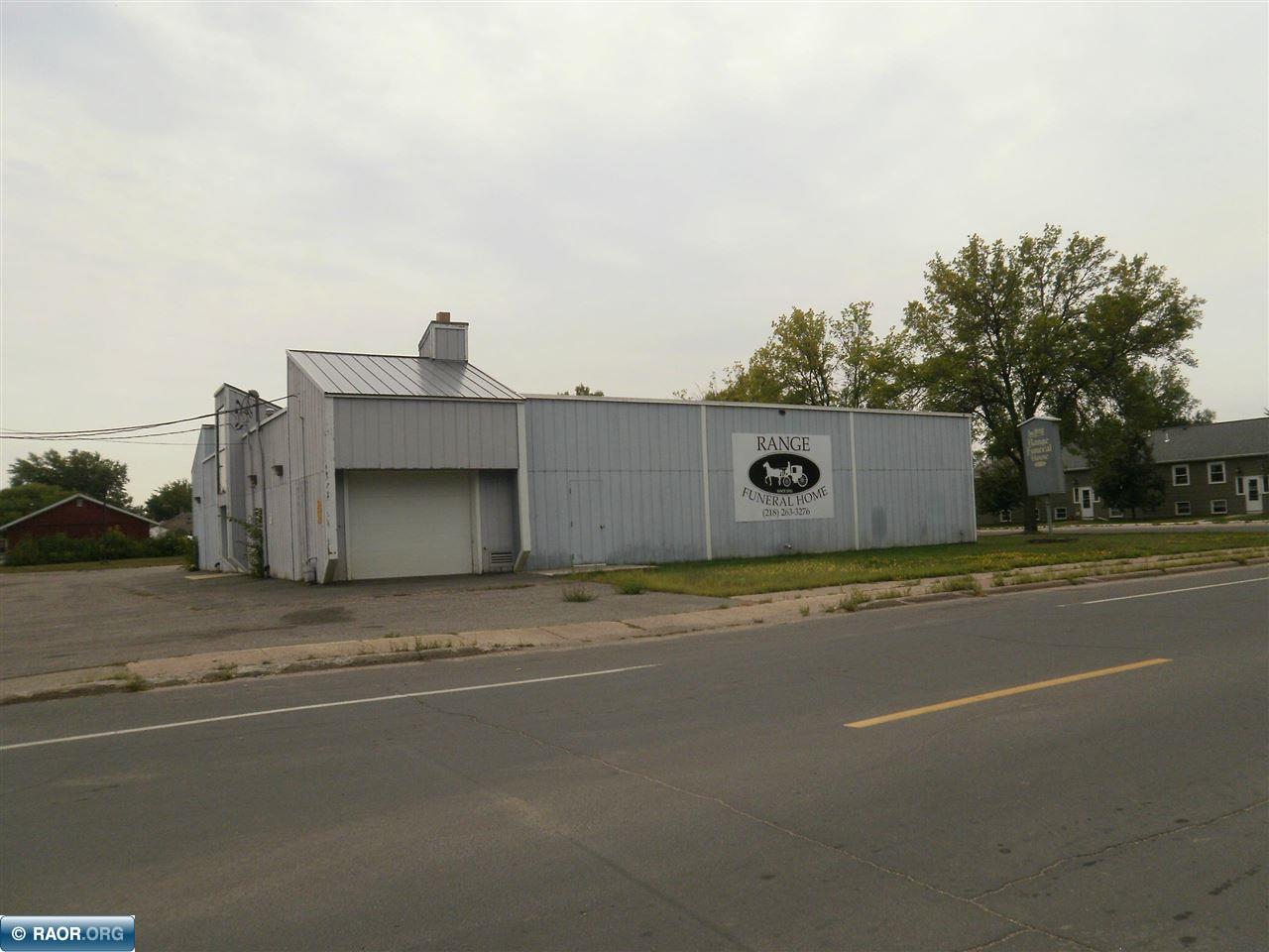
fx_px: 953
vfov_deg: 53.1
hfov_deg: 67.3
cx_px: 634
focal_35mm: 26
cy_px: 476
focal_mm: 4.65
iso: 100
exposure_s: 1/500
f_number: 7.8
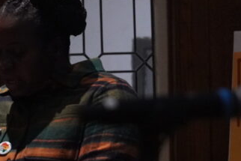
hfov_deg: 3.3
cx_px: 46
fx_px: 4216
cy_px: 31
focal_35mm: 630
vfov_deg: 2.2
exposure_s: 1/60
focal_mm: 135
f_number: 5.6
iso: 4000
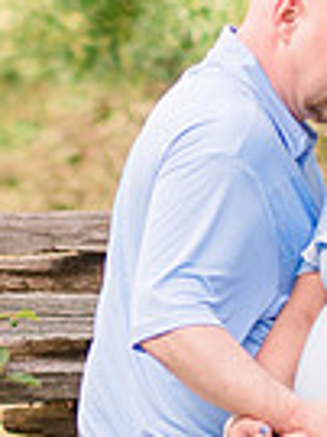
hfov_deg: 4.8
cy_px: 338
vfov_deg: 6.4
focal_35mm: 310
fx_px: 3911
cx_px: 29
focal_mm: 50
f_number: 1.8
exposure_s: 1/4000
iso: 160
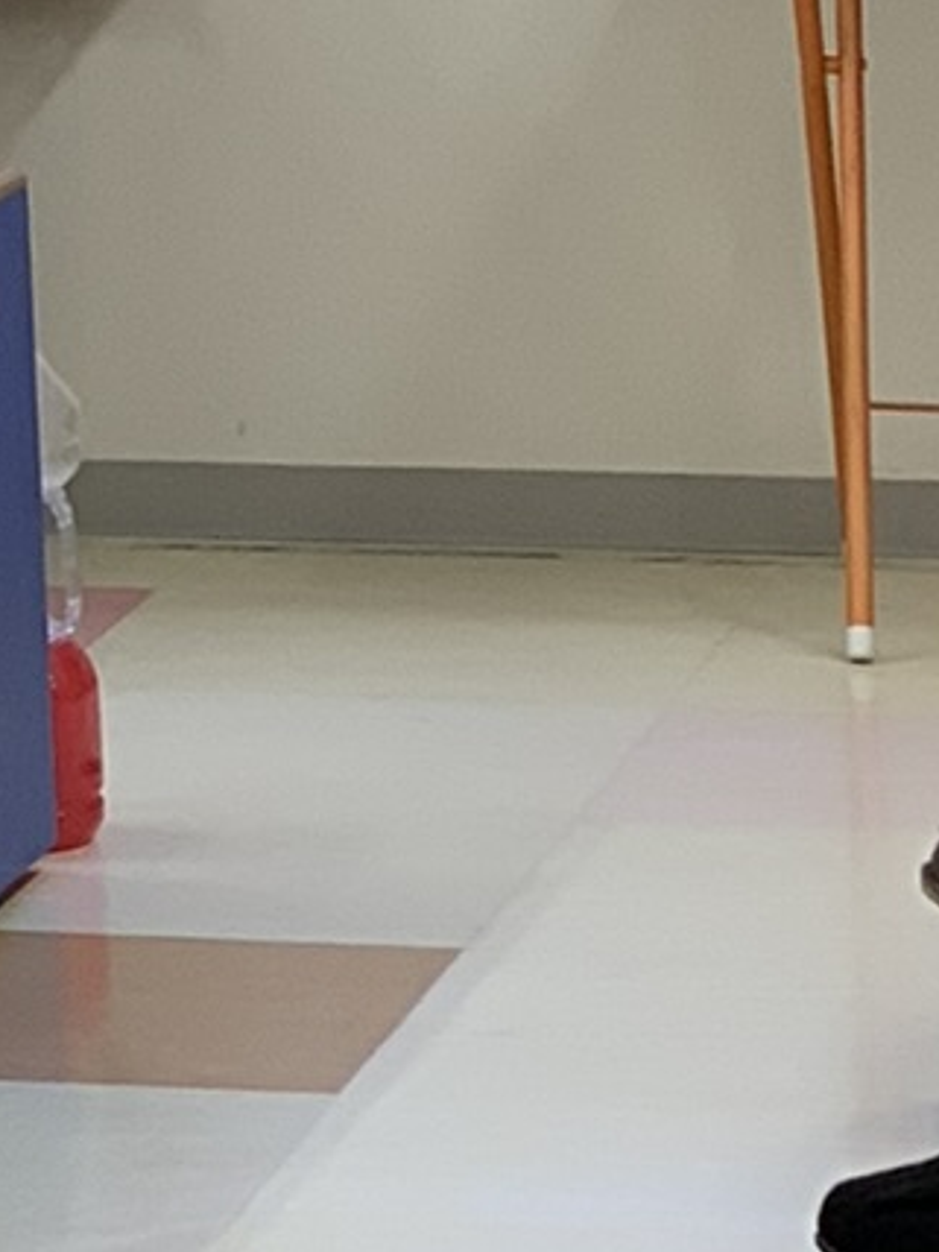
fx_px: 9006
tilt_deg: +5.0
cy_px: -1363
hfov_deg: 5.8
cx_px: -1185
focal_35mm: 249
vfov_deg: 7.6
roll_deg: +1.5
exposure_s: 1/60
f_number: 2.4
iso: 80
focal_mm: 6
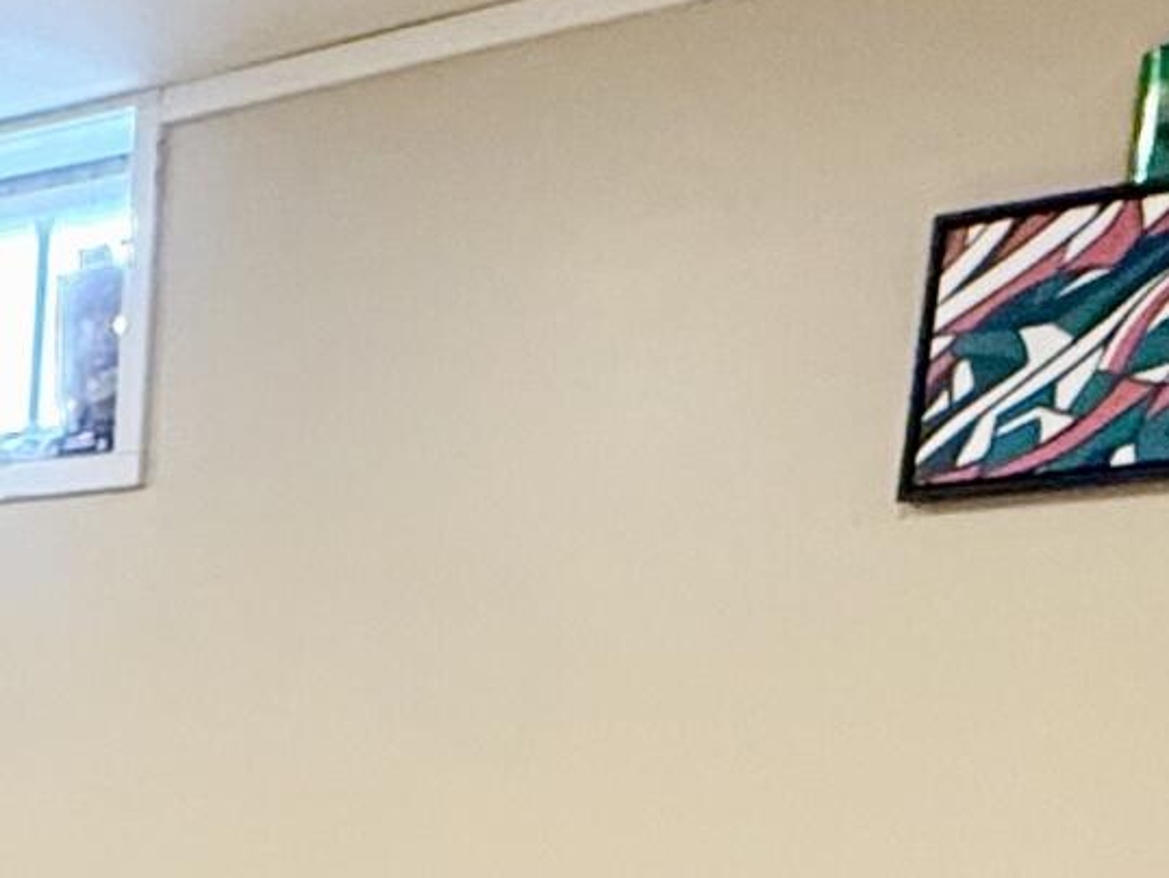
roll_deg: +0.1
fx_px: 2635
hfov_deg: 22.0
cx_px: -426
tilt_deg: -16.4
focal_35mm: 78
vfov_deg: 15.6
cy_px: 1671
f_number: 2.2
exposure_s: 1/60
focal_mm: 2.22
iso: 400
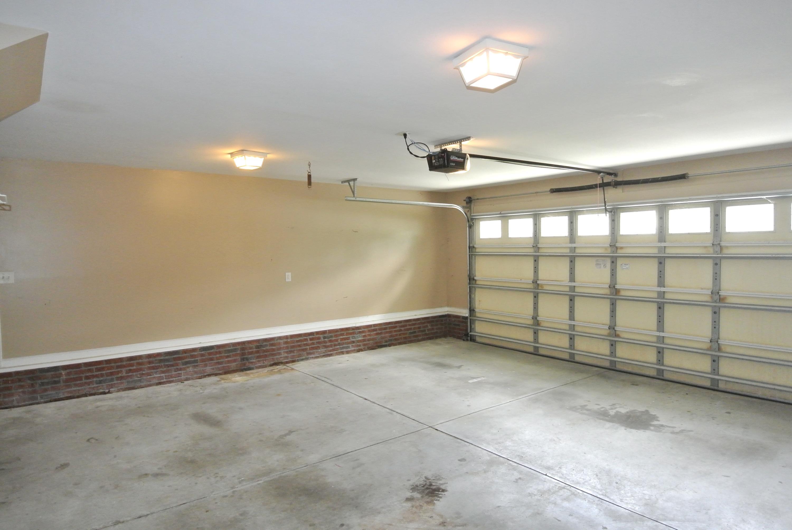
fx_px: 463
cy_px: 265
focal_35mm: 21
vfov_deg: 59.6
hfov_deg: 81.1
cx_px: 396
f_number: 4
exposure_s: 1/100
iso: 800
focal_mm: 8.1
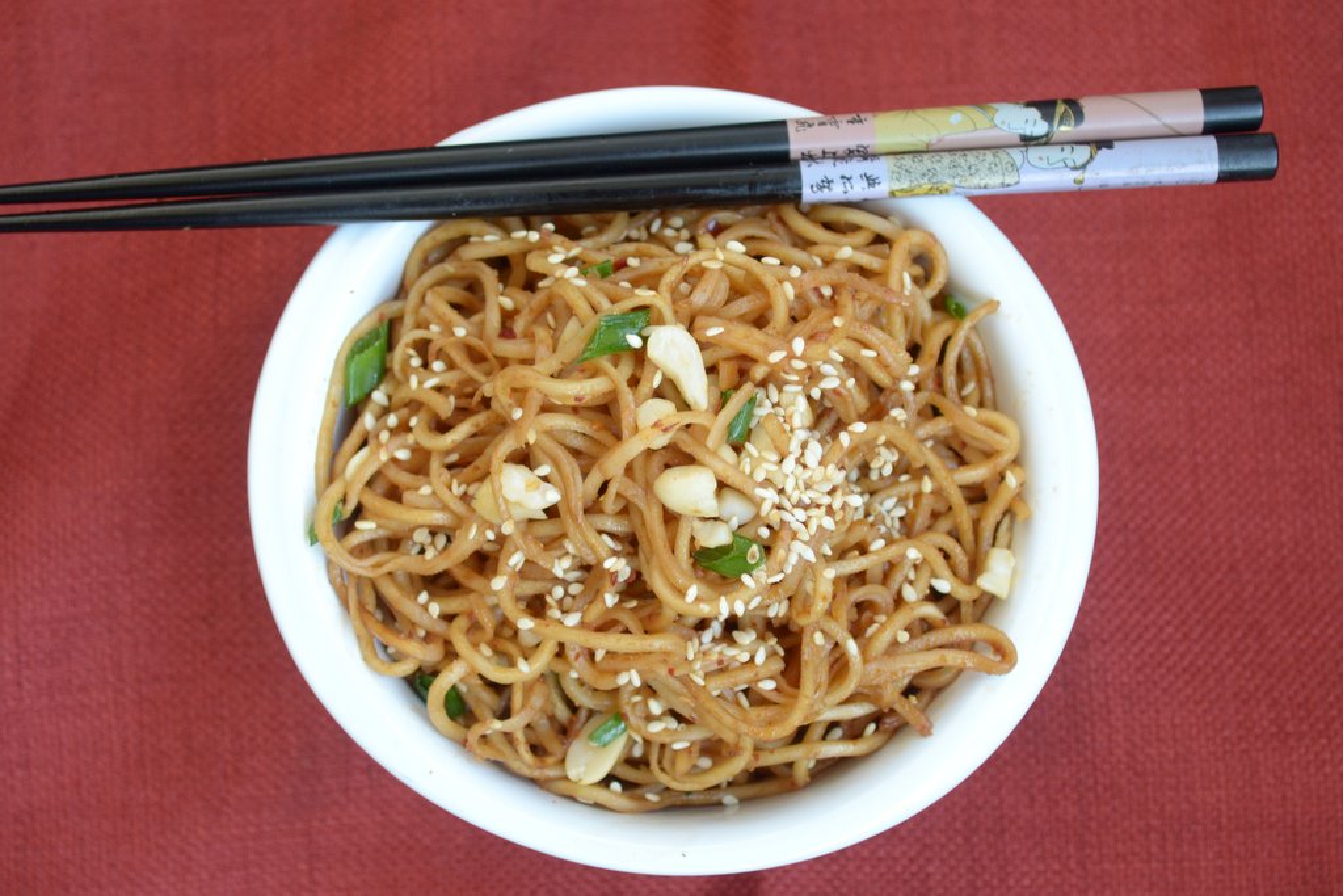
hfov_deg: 33.4
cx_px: 672
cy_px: 448
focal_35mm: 60
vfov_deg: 22.6
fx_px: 2238
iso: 400
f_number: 5.6
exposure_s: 1/80
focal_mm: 40
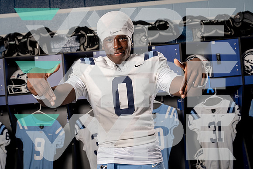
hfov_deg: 28.2
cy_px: 82
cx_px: 126
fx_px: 504
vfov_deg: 19.0
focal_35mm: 72
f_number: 5.6
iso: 500
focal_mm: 70
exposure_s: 1/250
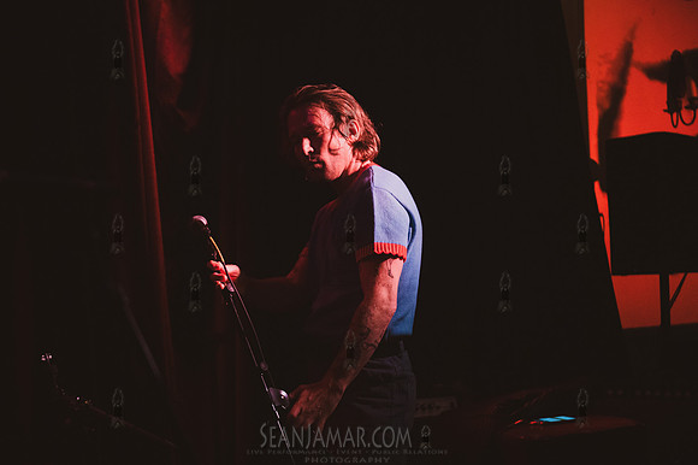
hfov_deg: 28.9
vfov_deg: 19.4
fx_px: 1356
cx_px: 349
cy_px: 232
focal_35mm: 70
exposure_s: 1/400
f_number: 3.5
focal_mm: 70
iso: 10000
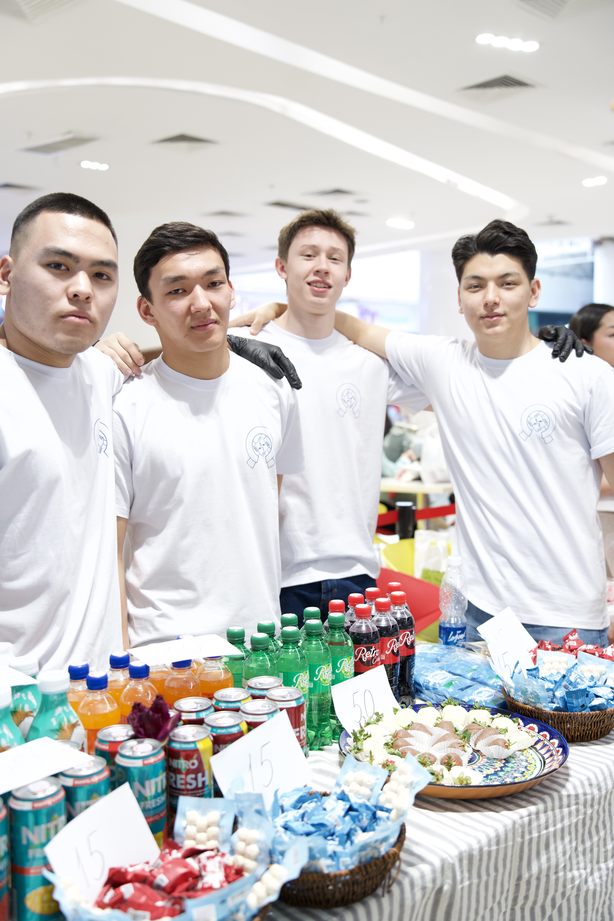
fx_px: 947
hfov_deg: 35.9
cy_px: 460
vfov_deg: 51.9
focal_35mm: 37
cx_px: 307
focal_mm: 37
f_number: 2.8
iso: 1000
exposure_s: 1/125
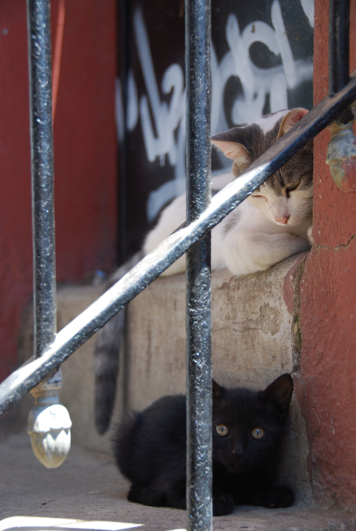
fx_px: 1242
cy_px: 266
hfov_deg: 16.3
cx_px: 178
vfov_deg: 24.2
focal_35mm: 84
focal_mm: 56
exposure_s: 1/125
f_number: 5
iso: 200
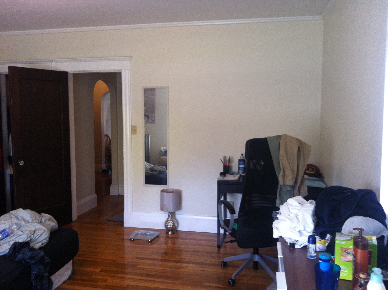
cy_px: 145
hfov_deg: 52.7
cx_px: 194
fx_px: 392
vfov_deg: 40.6
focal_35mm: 35
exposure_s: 1/15
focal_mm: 3.85
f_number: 2.8
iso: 100
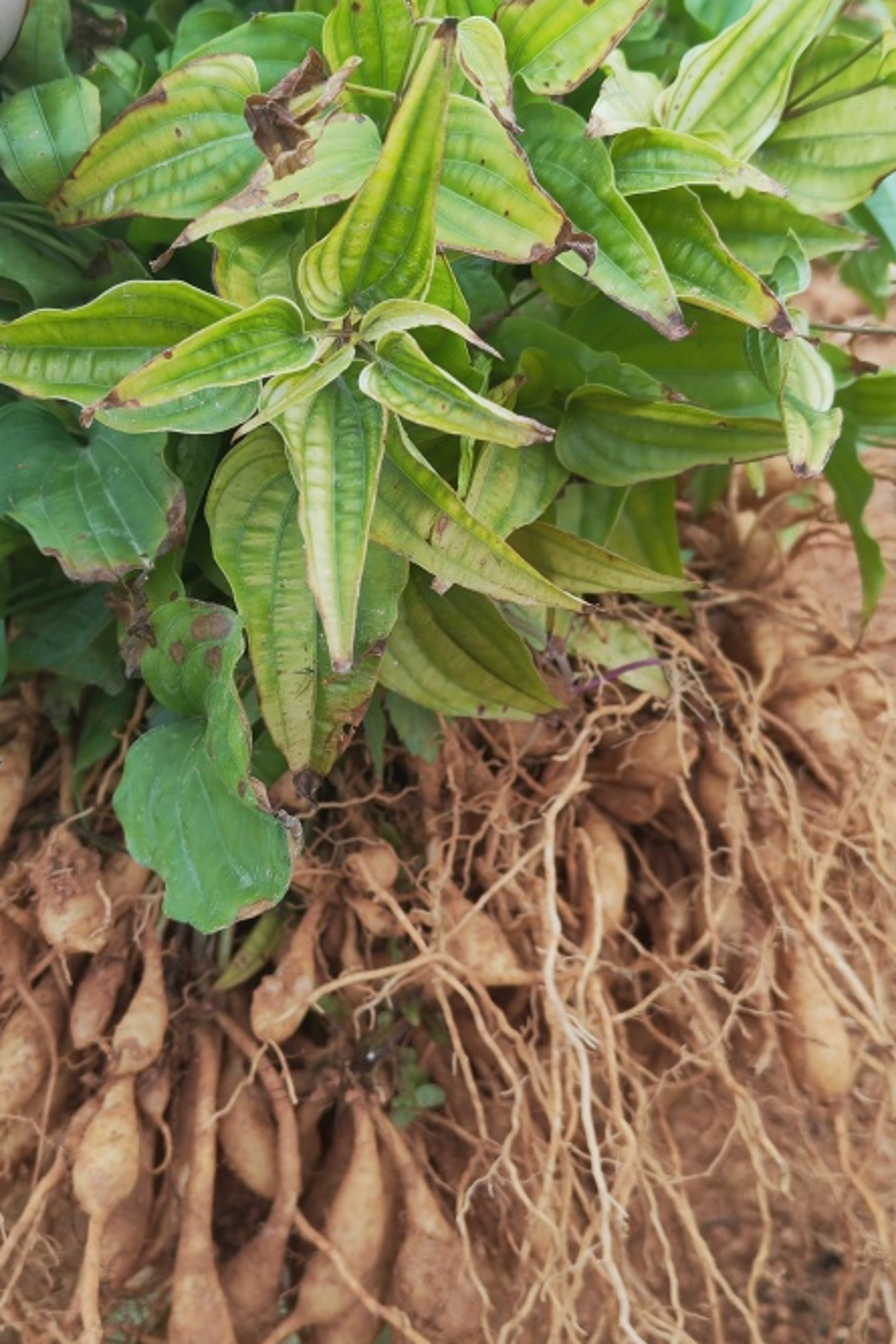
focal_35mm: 45
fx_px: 1680
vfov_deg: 43.6
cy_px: 653
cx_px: 404
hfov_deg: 29.8
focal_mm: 5.52
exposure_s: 1/240
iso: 100
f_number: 1.9
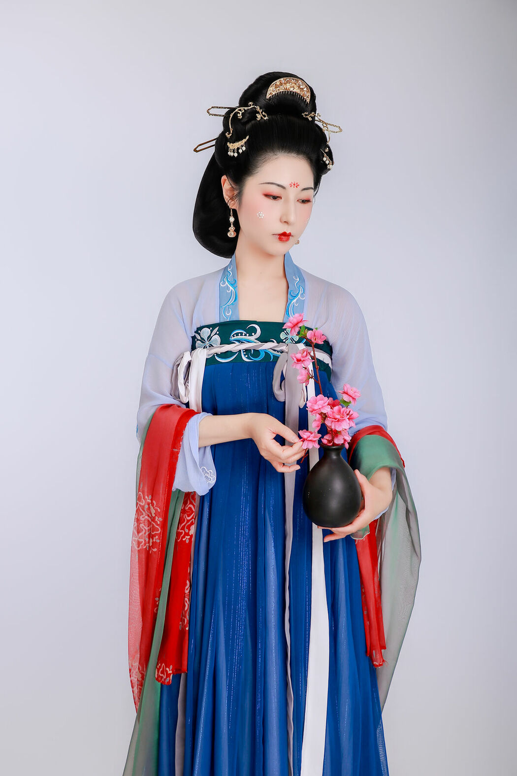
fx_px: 1486
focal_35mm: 69
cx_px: 258
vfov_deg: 29.2
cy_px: 388
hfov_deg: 19.7
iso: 100
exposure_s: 1/160
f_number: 7.1
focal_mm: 70
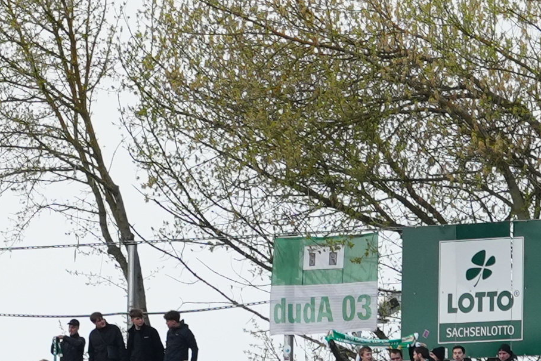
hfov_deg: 4.1
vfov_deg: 2.7
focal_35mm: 503
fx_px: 7560
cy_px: 746
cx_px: 170
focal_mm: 66
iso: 200
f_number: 5
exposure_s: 1/100
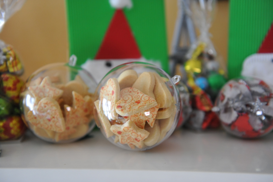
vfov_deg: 30.5
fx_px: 333
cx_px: 136
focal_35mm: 44
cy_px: 91
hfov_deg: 44.5
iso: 2000
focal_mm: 44
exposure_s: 1/30
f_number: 2.8
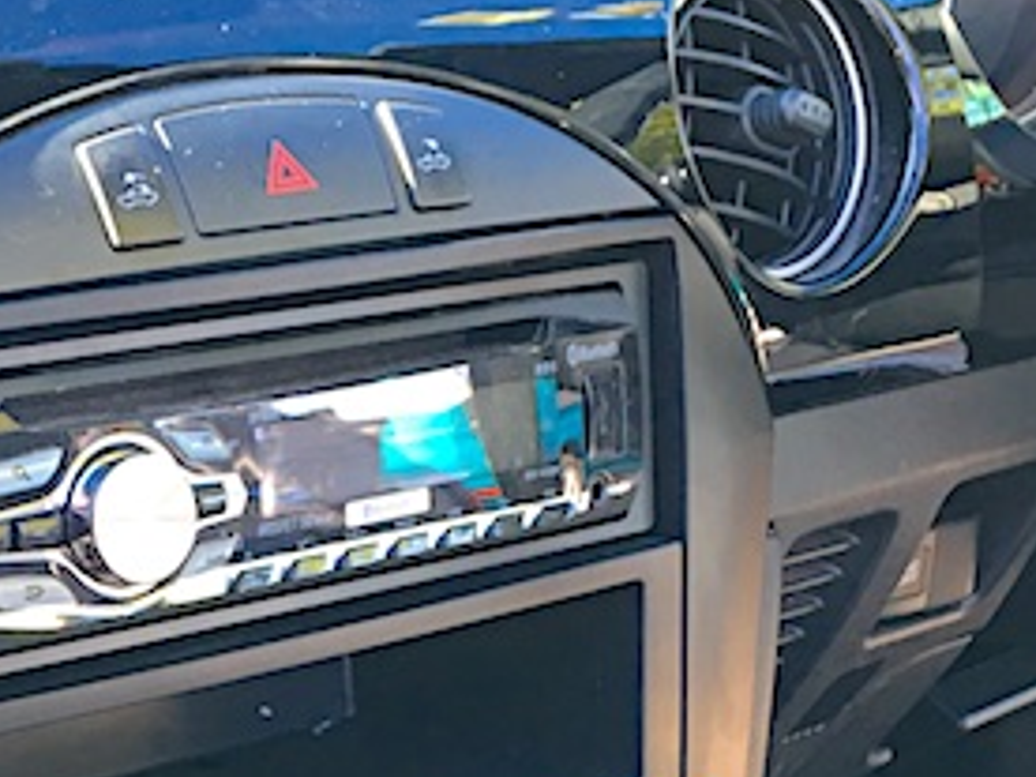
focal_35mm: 84
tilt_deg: -29.7
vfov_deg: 16.8
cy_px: 931
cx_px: 236
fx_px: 2514
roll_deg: +1.4
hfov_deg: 23.0
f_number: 2.2
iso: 50
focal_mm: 4.15
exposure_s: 1/33
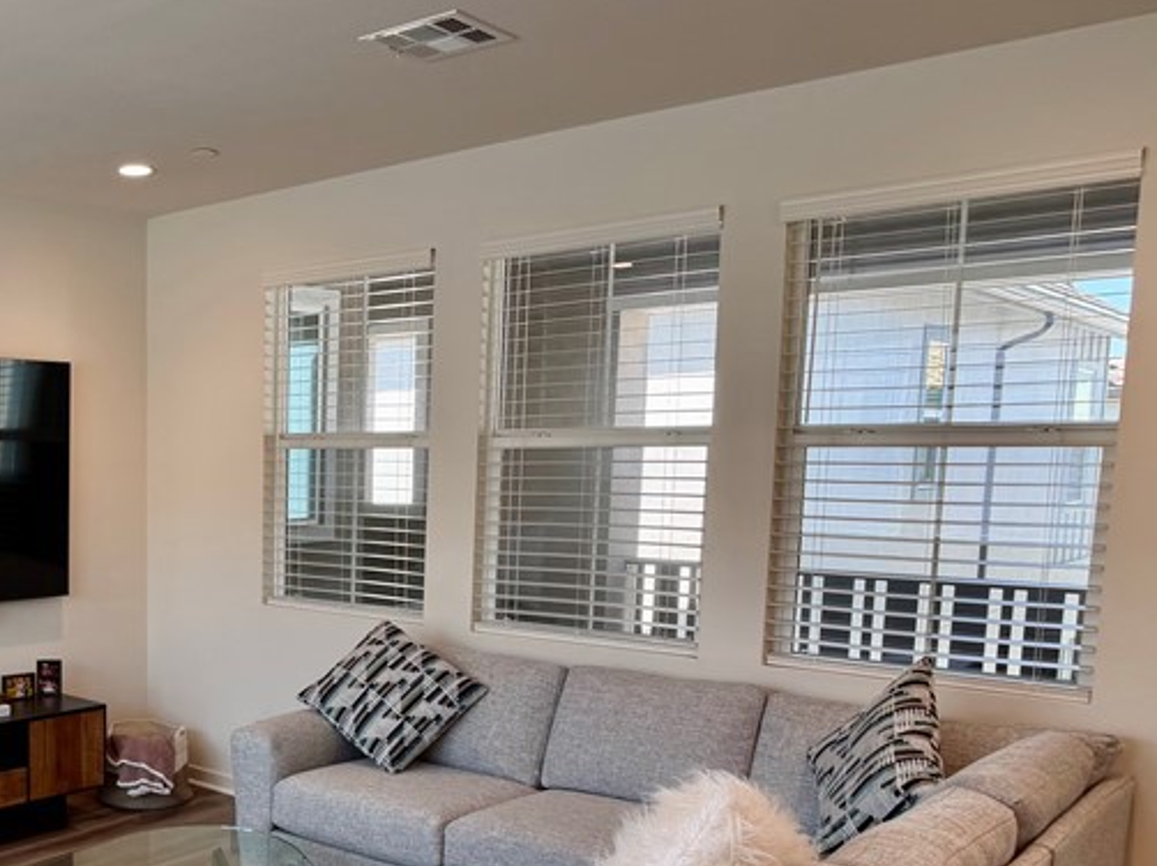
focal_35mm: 49
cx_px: 74
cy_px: 610
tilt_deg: -7.7
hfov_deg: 36.1
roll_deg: +0.5
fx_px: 1637
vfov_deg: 29.3
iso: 80
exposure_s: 1/170
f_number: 1.78
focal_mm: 6.76
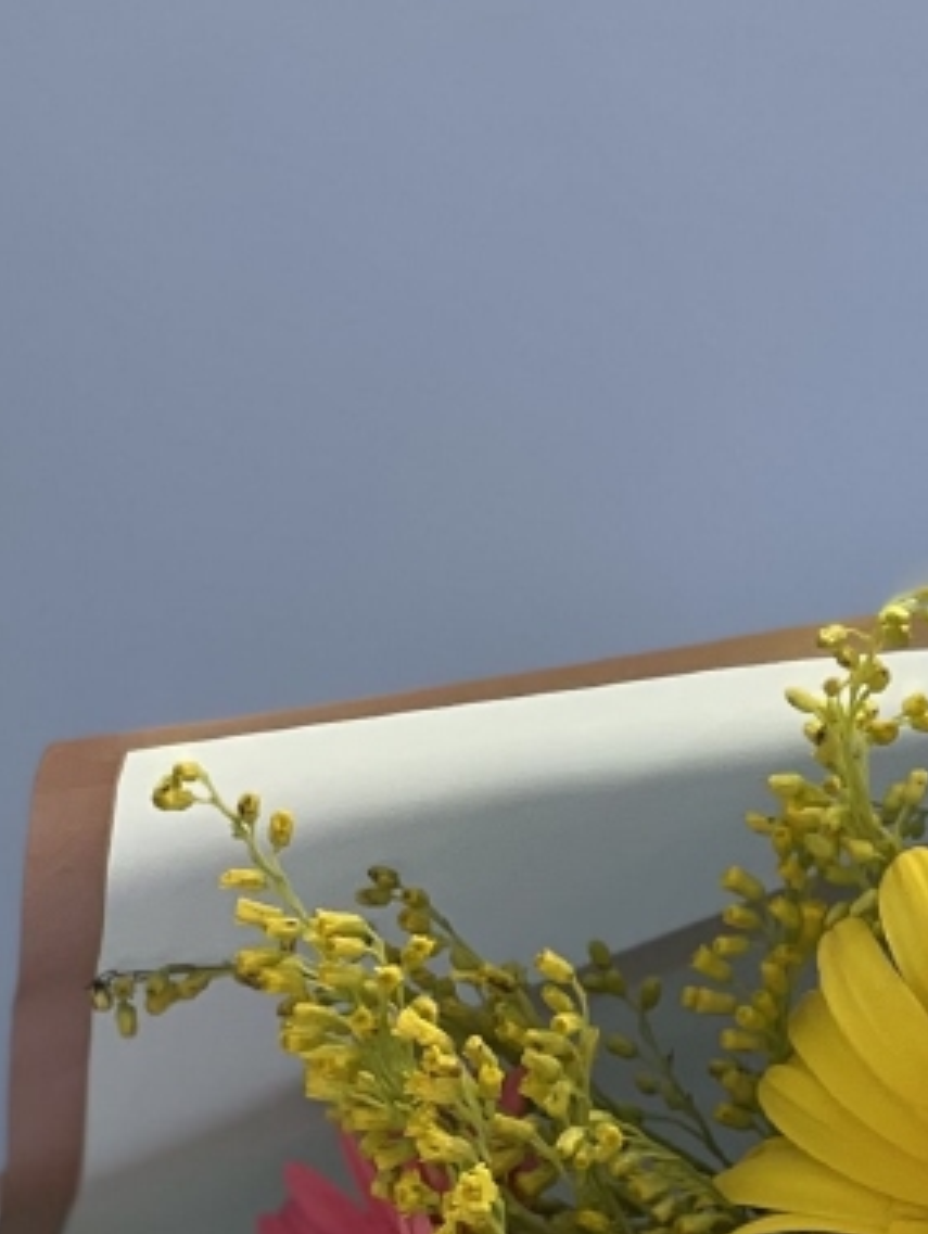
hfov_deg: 5.8
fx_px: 9028
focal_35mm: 253
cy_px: 1182
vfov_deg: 7.8
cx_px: 1327
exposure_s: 1/1167
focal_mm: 7.5
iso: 32
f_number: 2.2
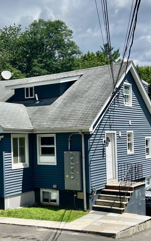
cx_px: 56
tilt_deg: -0.5
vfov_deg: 37.4
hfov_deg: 23.9
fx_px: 356
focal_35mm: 54
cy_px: 139
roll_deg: +1.2
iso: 50
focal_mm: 5.7
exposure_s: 1/5587
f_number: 1.5
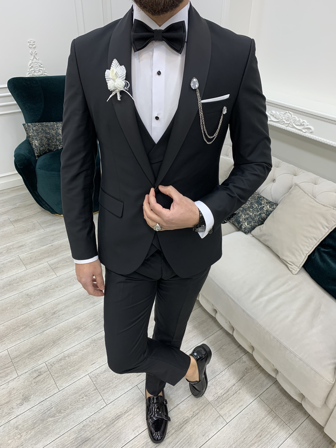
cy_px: 224
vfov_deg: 67.3
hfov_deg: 53.1
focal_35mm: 26
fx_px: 336
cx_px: 168
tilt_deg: -32.4
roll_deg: -1.2
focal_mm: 4.25
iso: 100
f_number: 1.8
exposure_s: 1/114
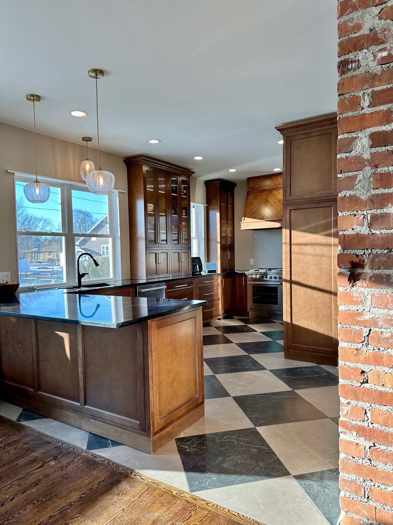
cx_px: 196
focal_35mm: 24
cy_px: 262
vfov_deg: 71.6
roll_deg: +0.1
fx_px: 363
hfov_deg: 56.8
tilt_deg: -1.8
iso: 80
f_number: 1.78
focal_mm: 6.86
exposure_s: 1/234
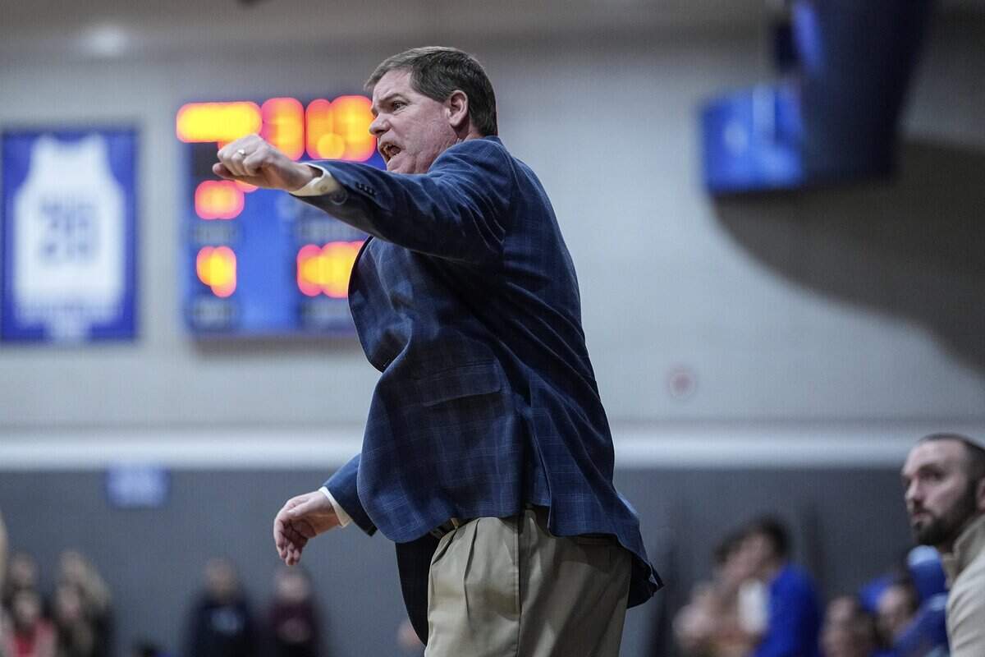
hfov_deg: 16.0
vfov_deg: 10.7
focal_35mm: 128
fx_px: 3502
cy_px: 328
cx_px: 492
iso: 4000
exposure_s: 1/1250
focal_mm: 128
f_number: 2
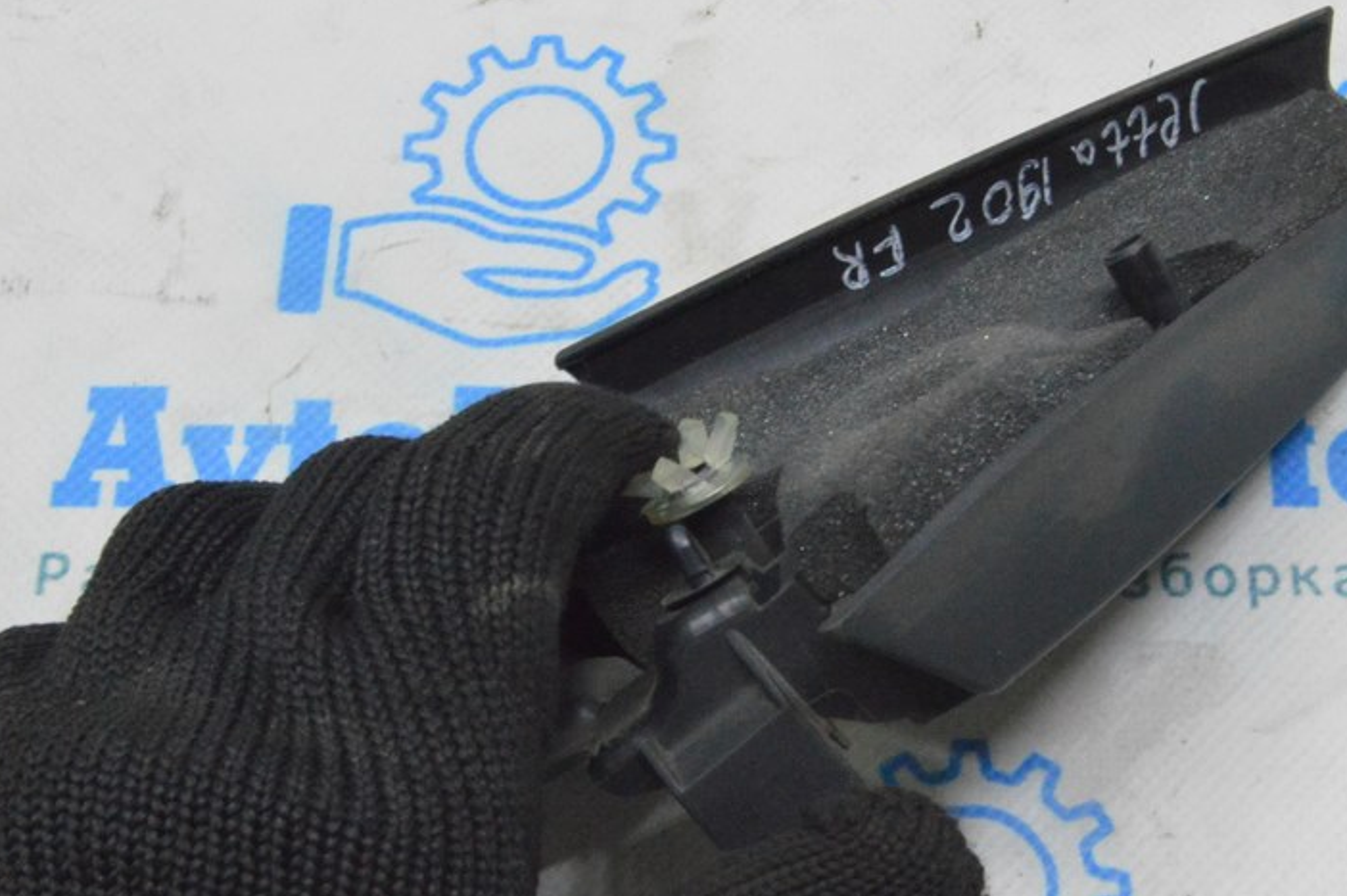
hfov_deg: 28.8
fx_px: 2617
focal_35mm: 70
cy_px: 396
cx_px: 839
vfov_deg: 19.4
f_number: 20
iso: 6400
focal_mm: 32
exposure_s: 1/20
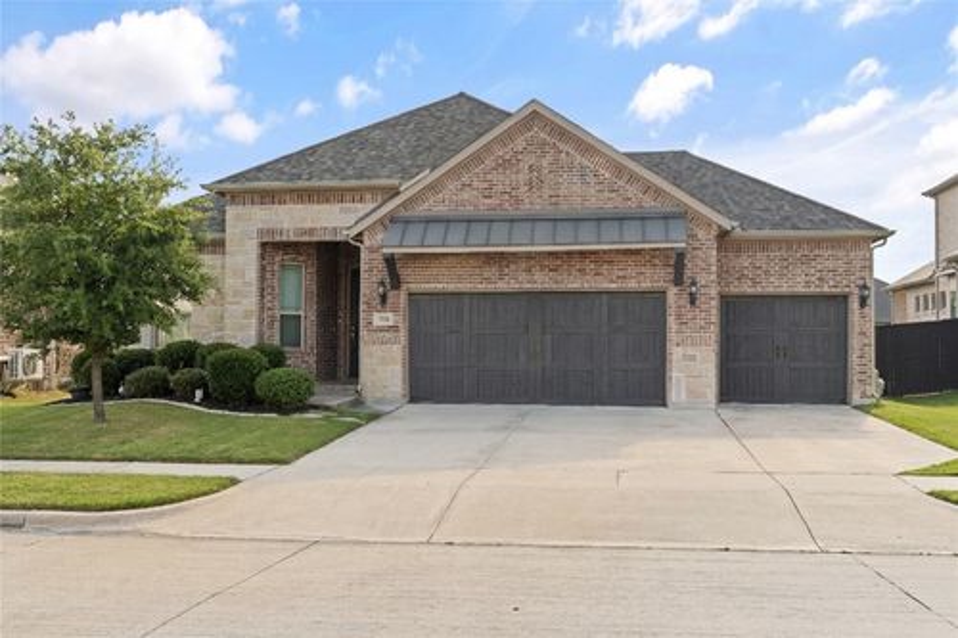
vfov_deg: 37.8
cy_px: 319
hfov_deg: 54.5
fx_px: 931
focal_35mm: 35
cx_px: 479
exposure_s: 1/50
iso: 100
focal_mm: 35
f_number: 10
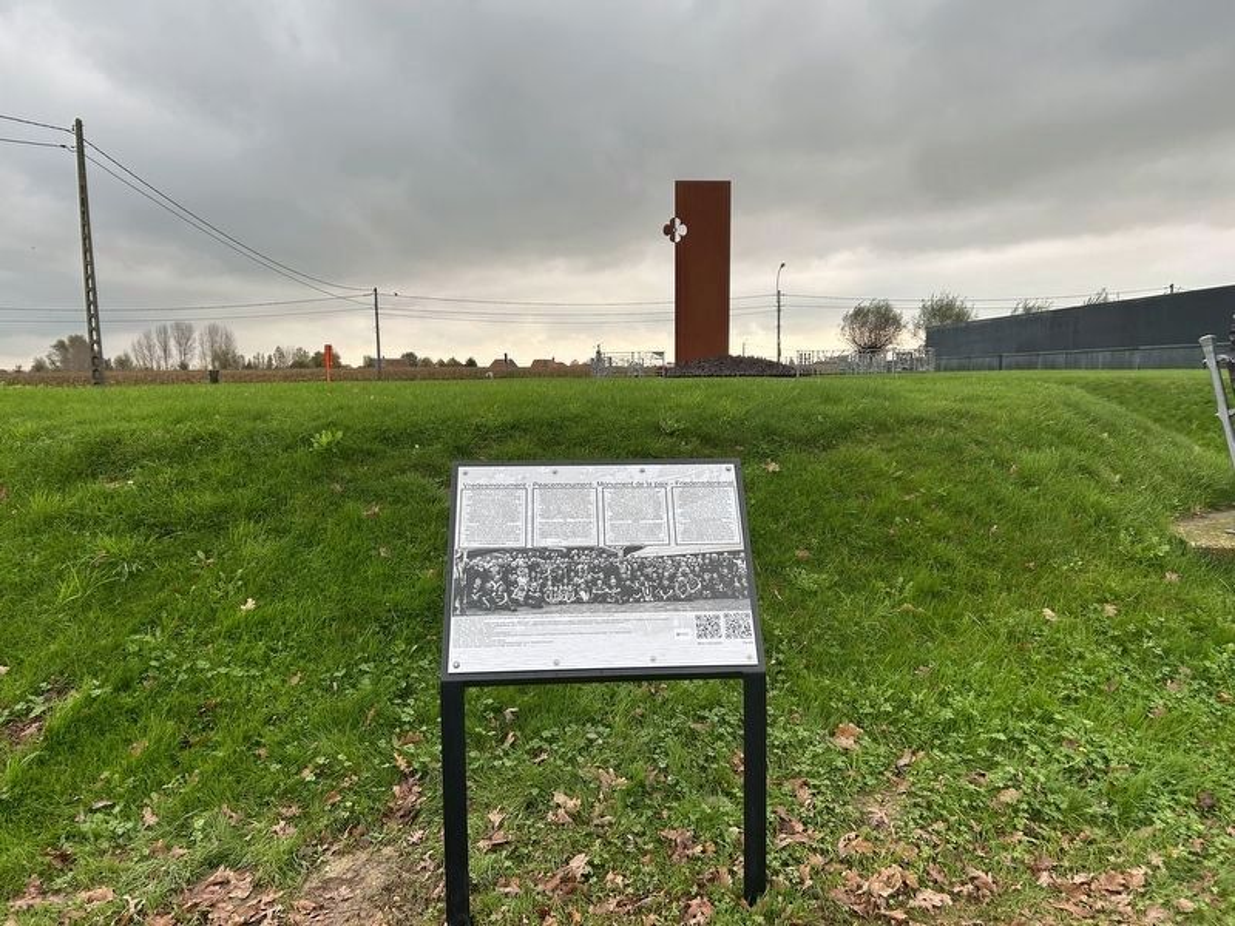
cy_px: 463
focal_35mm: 26
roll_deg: -1.6
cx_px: 618
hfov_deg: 67.3
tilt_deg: -1.7
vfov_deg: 53.1
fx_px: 928
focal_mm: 5.7
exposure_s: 1/791
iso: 50
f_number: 1.5
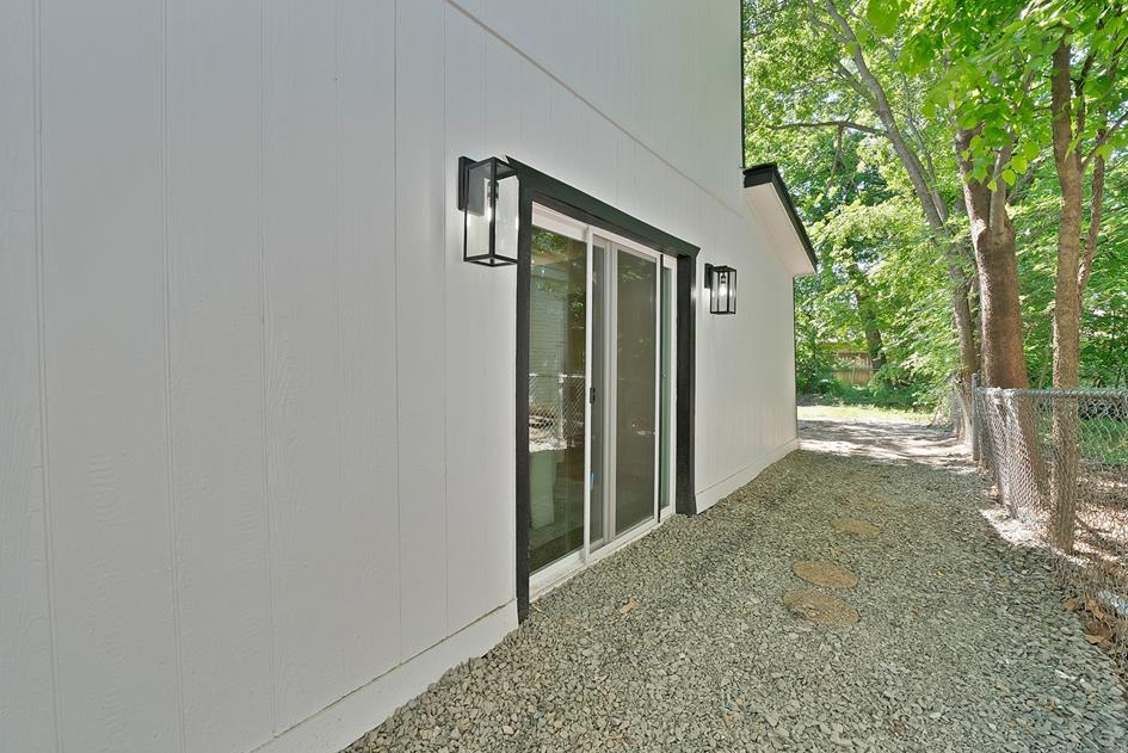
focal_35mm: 13
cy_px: 366
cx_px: 545
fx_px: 408
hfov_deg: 108.3
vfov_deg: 85.5
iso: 640
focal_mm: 12
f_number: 9
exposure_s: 1/25
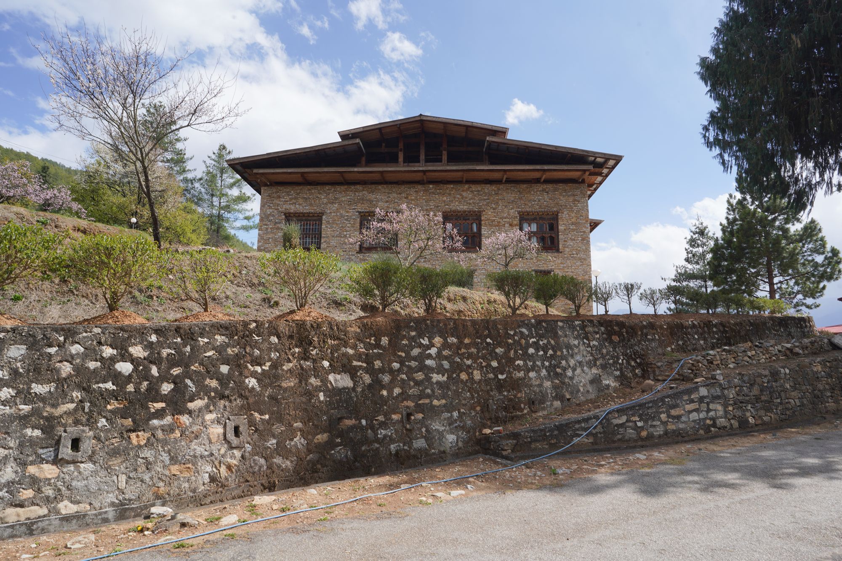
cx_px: 421
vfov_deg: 53.1
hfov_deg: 73.7
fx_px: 561
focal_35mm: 24
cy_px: 280
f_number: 16
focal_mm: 24
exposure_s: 1/100
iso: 100
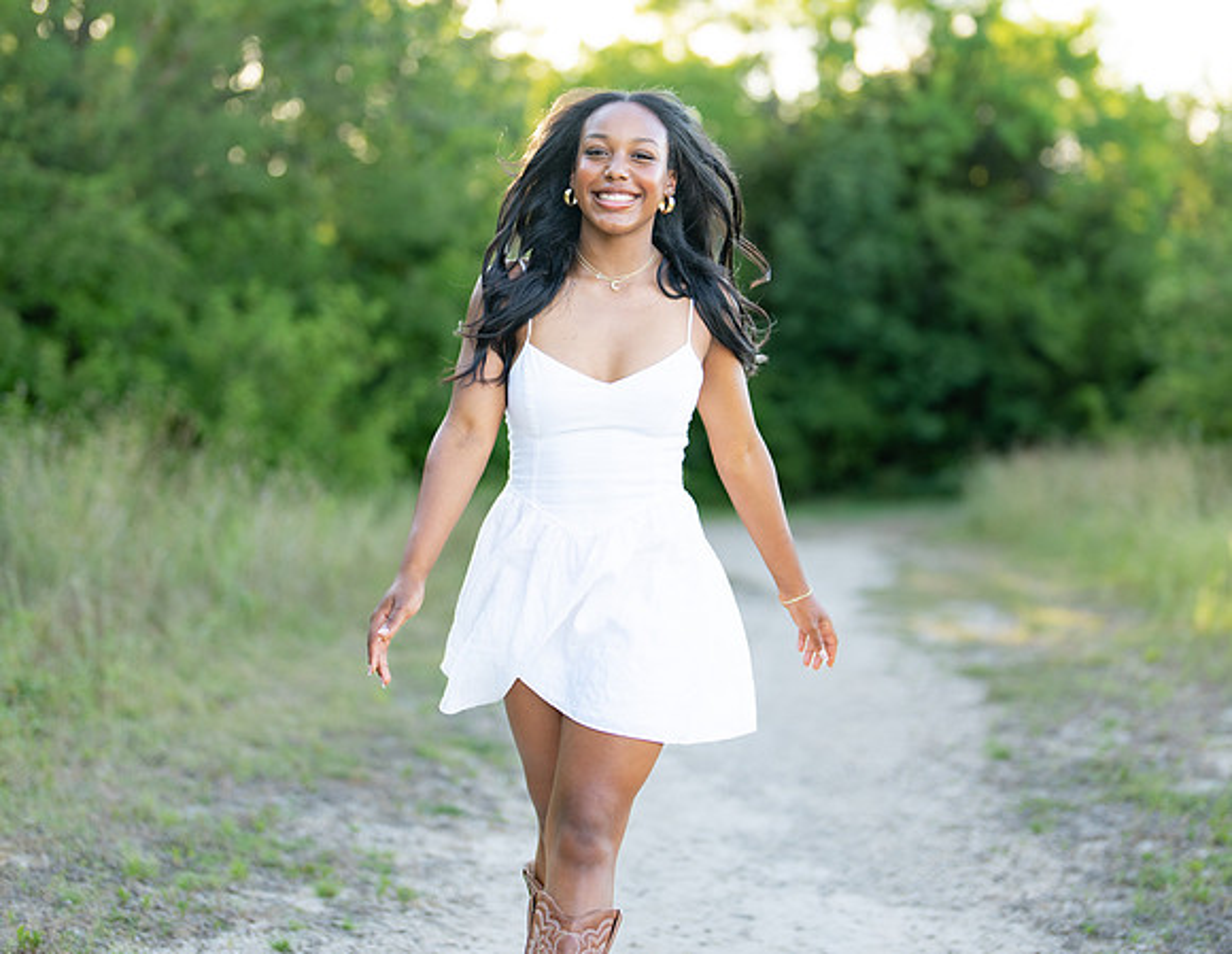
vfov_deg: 20.6
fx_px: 2620
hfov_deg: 26.5
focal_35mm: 73
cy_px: 402
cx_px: 651
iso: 100
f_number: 1.2
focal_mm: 50
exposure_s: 1/1000
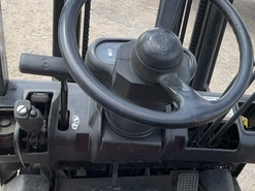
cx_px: 203
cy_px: 89
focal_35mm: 47
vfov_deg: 30.8
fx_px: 346
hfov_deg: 38.9
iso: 25
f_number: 1.8
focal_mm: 3
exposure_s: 1/378
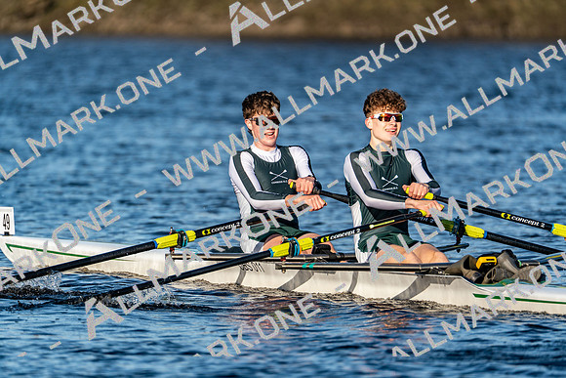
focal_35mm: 600
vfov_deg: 2.3
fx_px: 9435
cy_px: 189
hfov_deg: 3.4
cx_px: 283
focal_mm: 600
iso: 320
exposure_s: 1/2000
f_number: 6.3
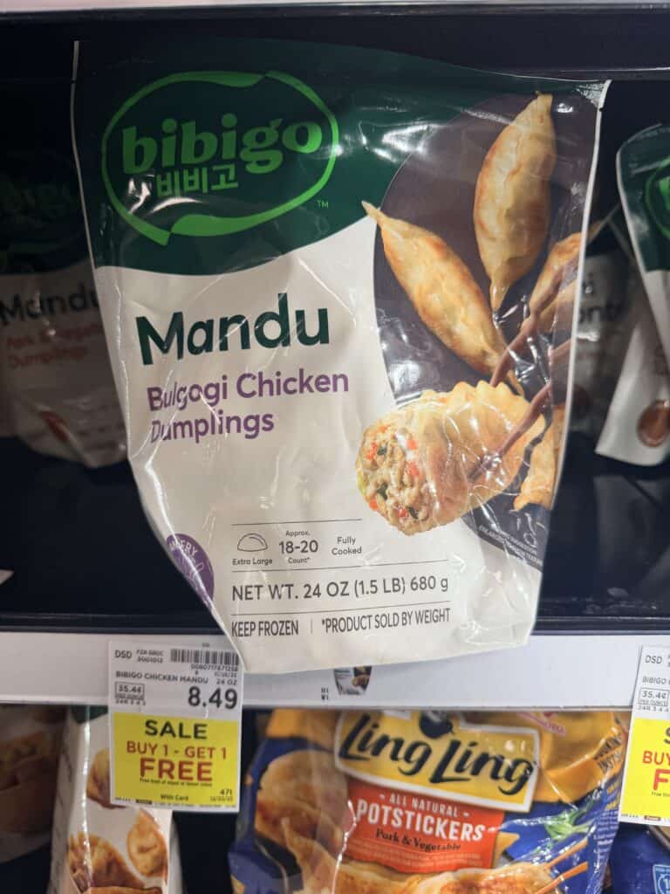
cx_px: 335
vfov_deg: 71.6
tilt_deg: -20.1
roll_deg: +1.0
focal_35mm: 24
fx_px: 619
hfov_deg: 56.8
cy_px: 447
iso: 64
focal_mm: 6.76
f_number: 1.78
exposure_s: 1/137
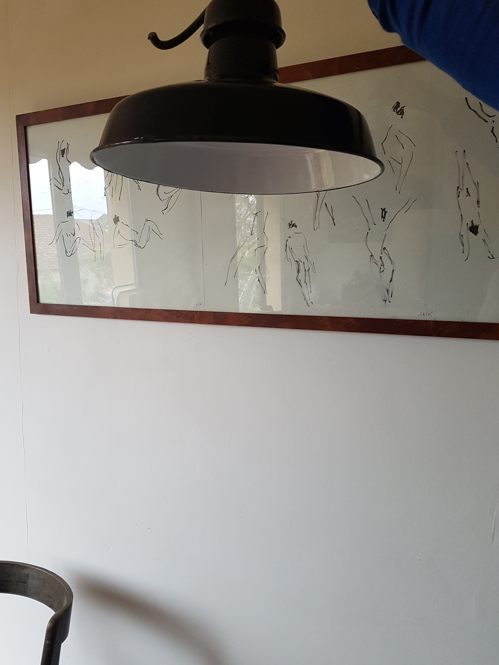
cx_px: 242
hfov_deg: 51.3
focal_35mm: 27
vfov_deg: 65.3
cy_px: 330
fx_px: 519
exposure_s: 1/50
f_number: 1.7
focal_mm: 4.2
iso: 160
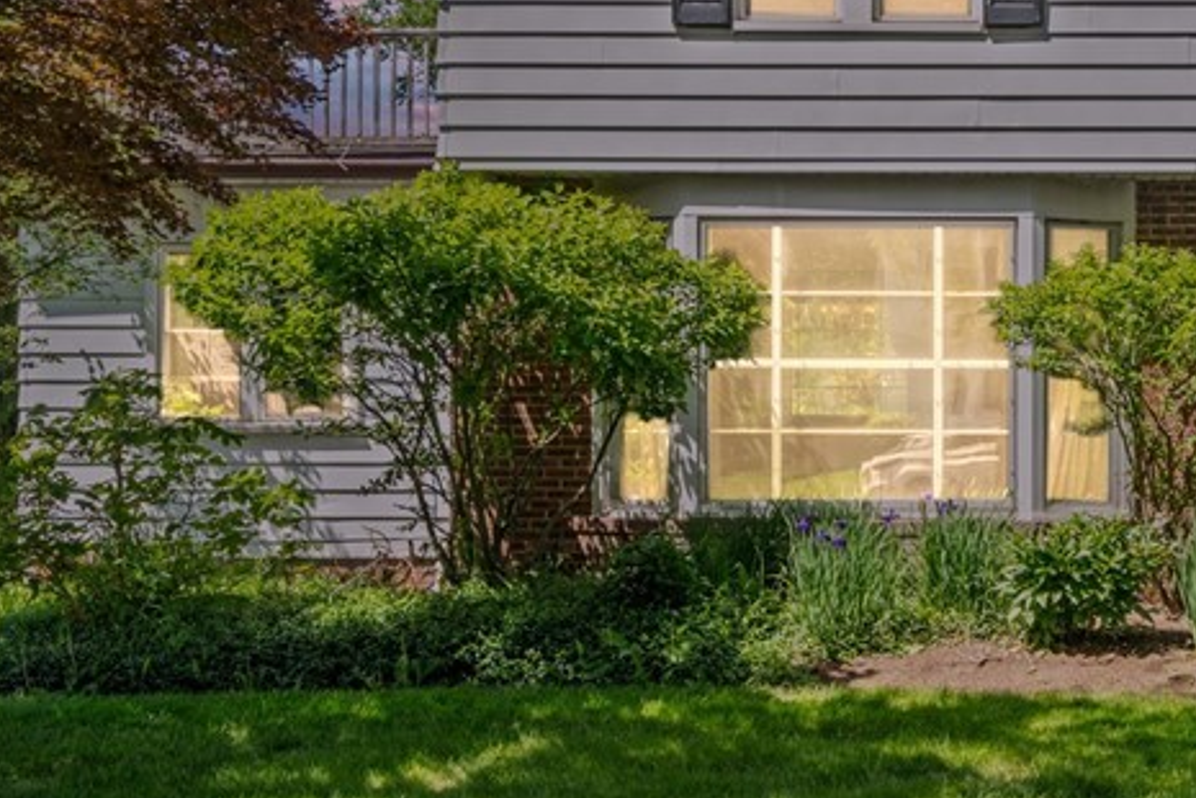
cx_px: 1037
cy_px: -35
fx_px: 1628
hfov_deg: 38.1
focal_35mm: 49
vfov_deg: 25.9
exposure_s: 1/160
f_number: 9
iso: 250
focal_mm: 21
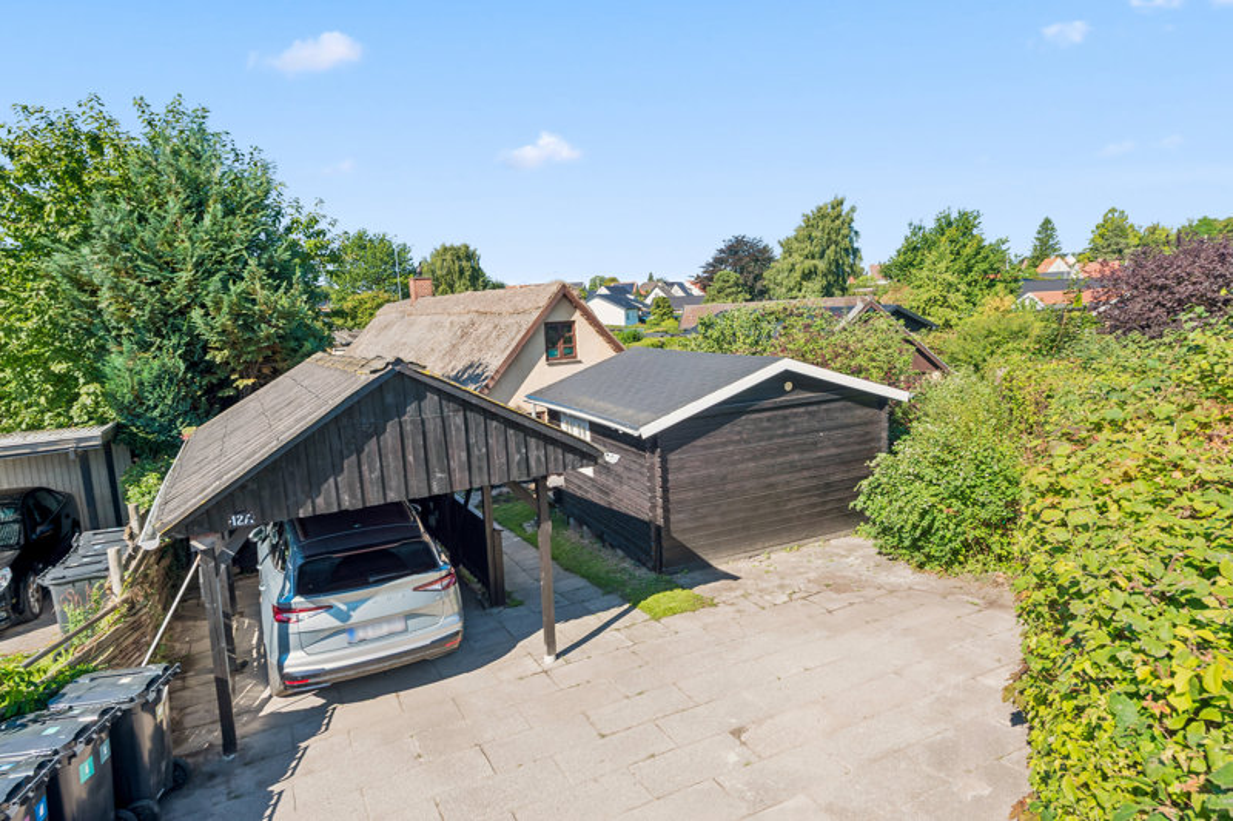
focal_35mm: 21
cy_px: 410
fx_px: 719
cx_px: 616
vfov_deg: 59.5
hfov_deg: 81.2
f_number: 10
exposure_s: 1/160
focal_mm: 21
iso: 200
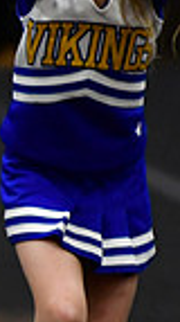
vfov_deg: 1.7
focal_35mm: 1278
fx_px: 10889
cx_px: -443
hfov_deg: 0.9
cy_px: 163
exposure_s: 1/800
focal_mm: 200
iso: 4000
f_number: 2.8
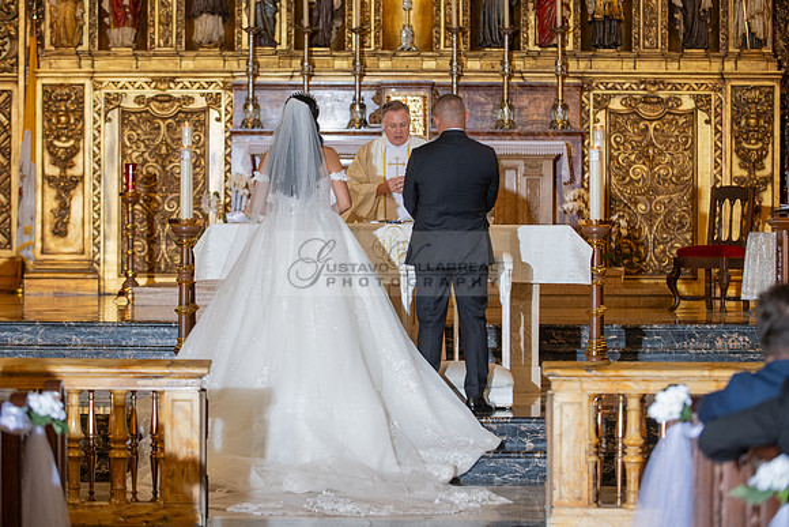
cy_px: 243
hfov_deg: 17.8
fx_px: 2525
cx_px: 359
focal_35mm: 115
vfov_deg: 11.9
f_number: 2.8
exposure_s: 1/200
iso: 1000
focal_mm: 105
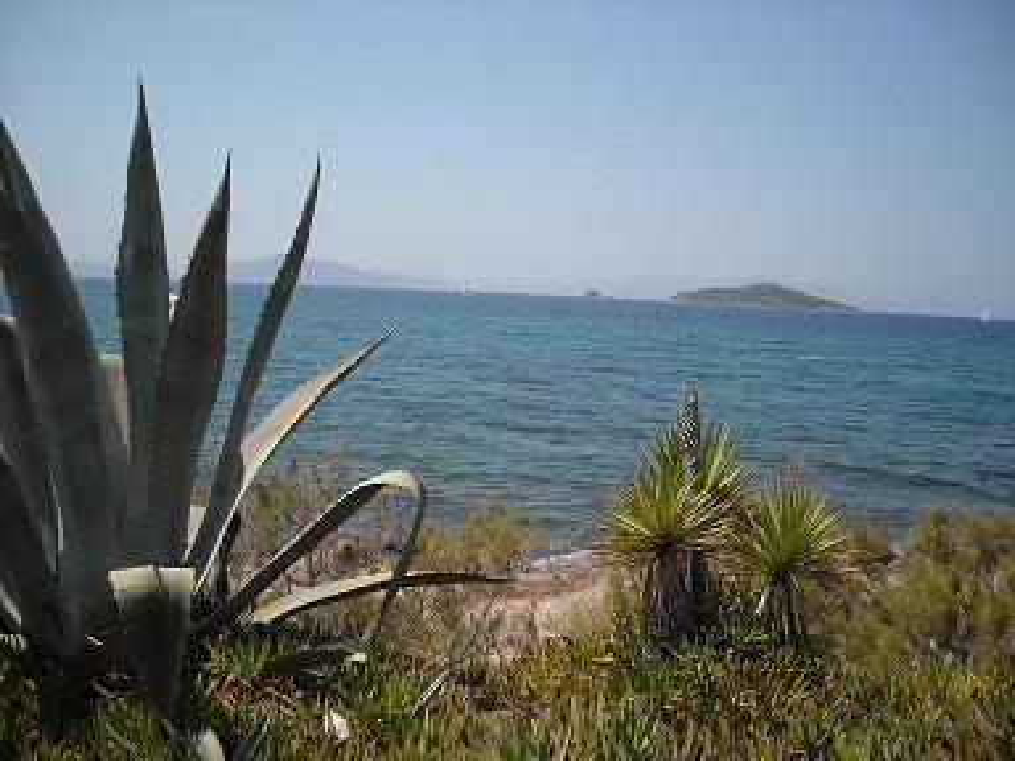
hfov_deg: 52.6
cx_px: 508
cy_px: 380
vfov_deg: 40.7
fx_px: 1026
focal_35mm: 35
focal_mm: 5.7
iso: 64
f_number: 5.6
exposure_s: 1/353
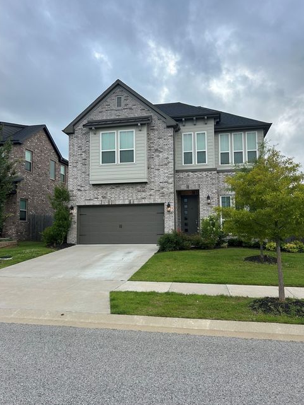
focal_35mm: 27
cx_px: 153
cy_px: 200
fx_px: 316
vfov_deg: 65.3
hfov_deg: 51.4
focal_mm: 5.7
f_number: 1.5
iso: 50
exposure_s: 1/814
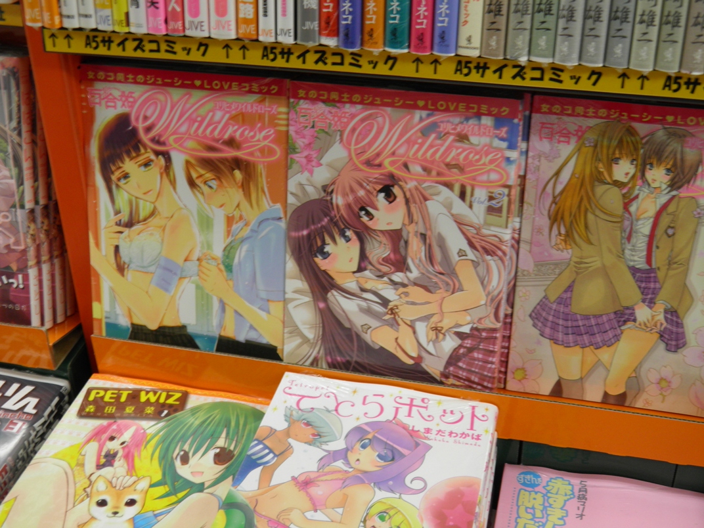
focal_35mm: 49
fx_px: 997
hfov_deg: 38.9
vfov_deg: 29.7
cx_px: 352
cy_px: 264
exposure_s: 1/20
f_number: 3.5
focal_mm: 8.9
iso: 100
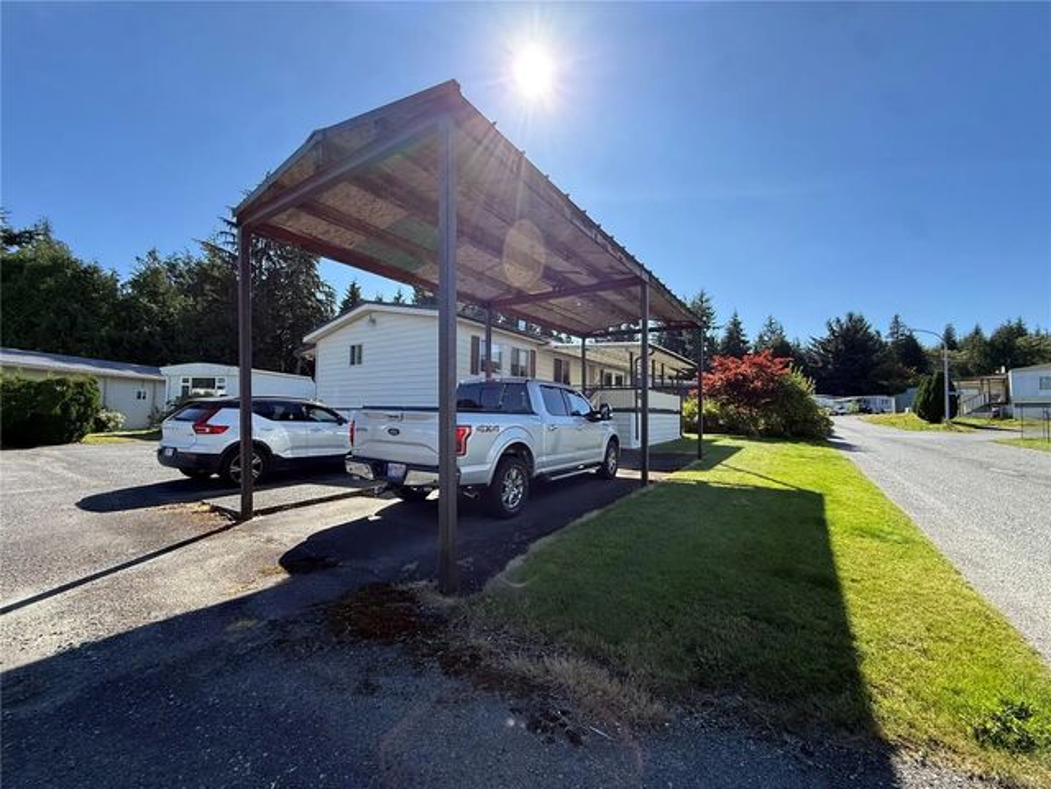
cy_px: 394
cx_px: 526
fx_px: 425
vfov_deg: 85.7
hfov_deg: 102.1
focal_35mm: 14
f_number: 2.2
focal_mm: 2.22
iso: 64
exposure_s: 1/1087
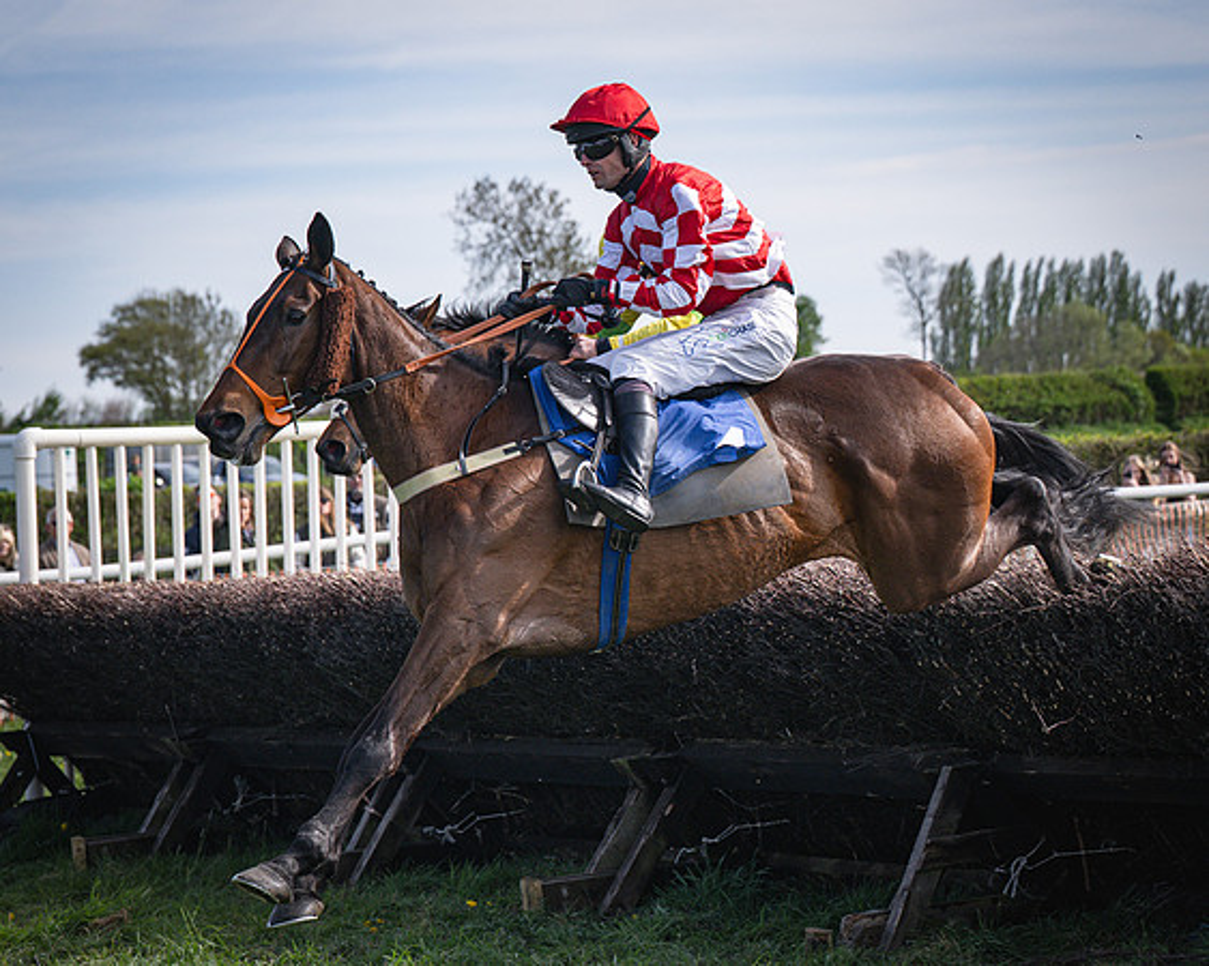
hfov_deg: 16.1
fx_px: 4278
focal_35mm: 120
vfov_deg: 12.9
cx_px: 477
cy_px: 479
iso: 400
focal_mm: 70
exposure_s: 1/2500
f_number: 4
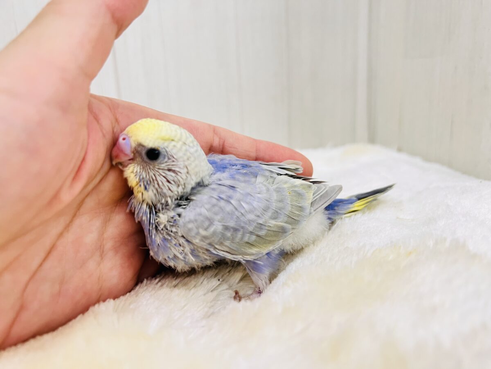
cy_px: 184
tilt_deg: -16.6
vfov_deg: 53.1
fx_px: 369
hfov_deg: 67.3
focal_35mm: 26
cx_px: 246
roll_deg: +4.9
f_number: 1.5
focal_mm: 5.7
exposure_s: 1/50
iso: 100
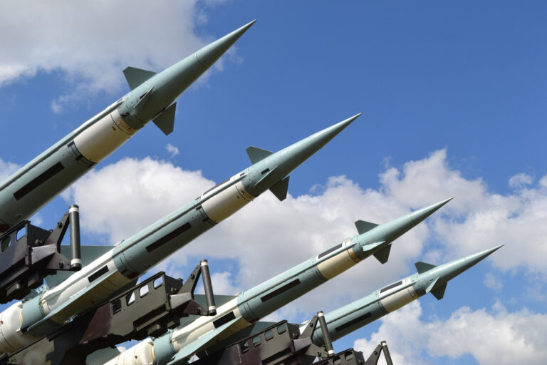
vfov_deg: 30.8
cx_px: 274
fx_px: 661
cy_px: 182
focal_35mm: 44
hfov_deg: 45.0
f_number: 8
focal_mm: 29
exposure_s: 1/320
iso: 100
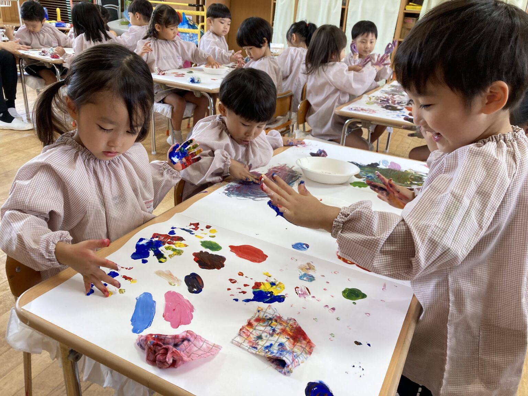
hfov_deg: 63.4
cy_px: 198
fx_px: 427
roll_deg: -4.1
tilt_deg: -25.4
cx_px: 264
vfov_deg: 49.7
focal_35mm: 28
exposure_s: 1/121
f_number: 1.8
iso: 50
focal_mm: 3.99
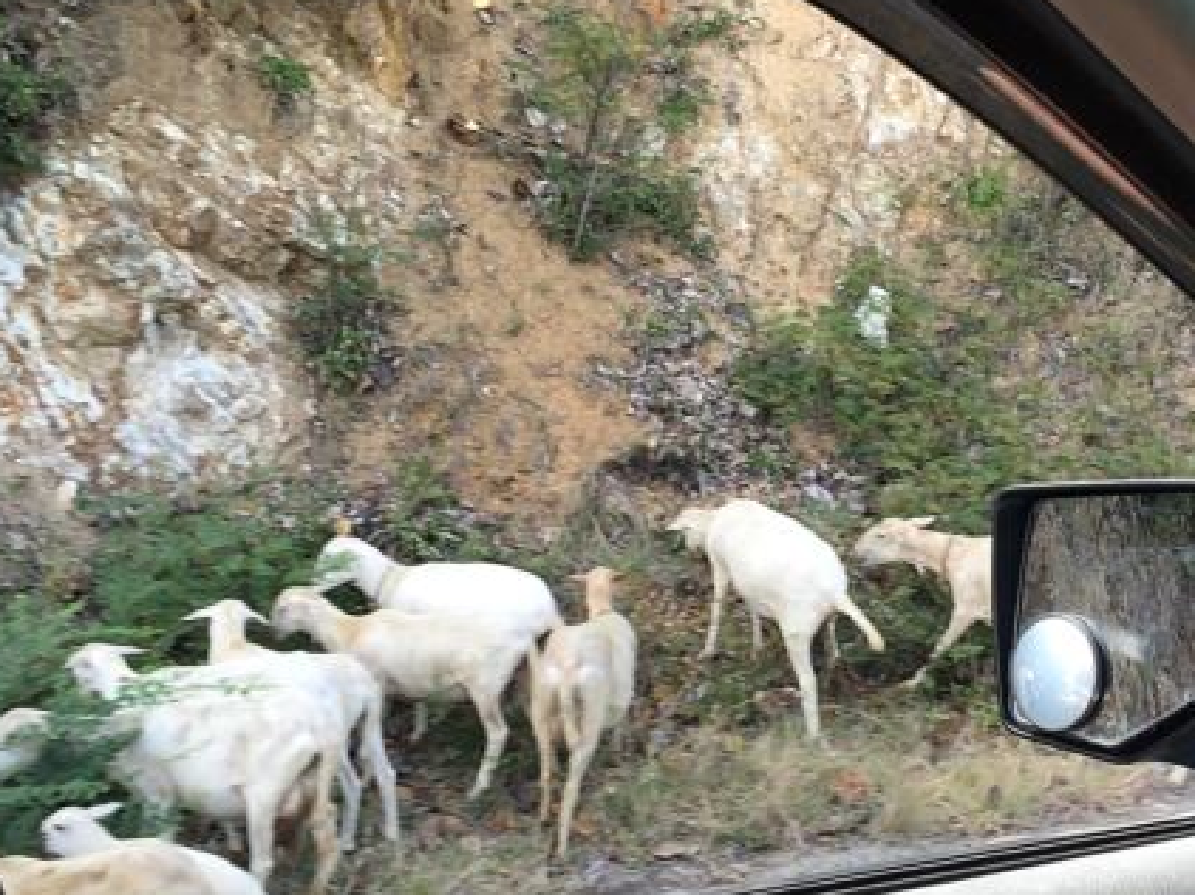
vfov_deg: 32.8
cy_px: 513
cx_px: 790
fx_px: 1518
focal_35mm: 44
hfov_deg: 42.4
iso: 32
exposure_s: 1/299
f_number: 2.2
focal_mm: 4.15
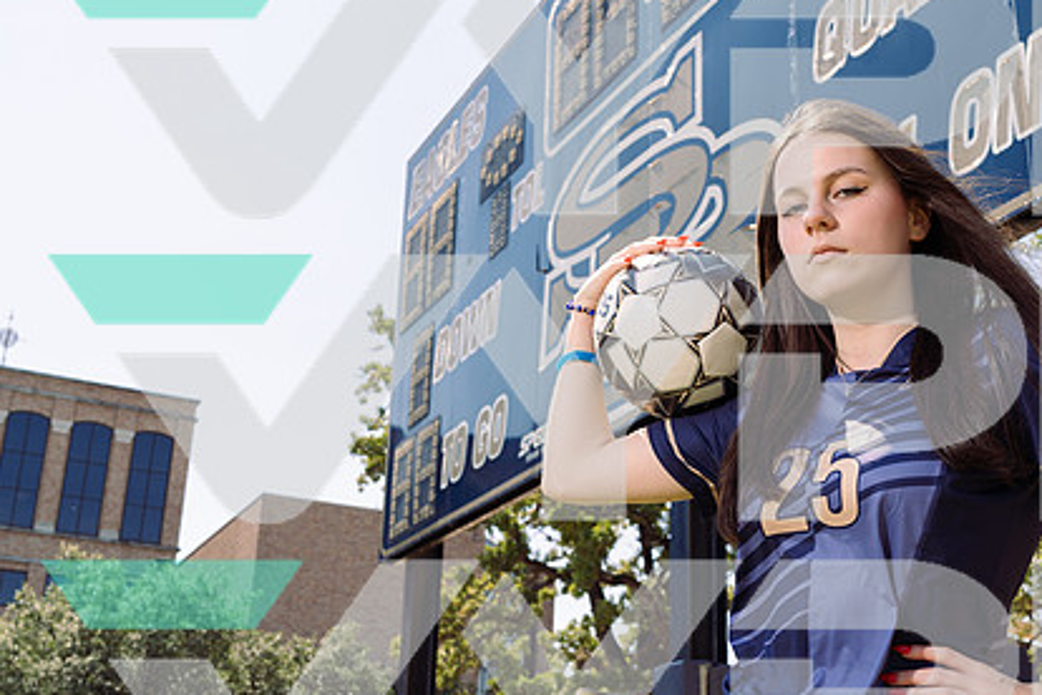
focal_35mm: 49
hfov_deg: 39.9
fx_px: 1418
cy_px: 389
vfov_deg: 27.5
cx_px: 690
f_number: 7.1
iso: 100
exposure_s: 1/250
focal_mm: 35
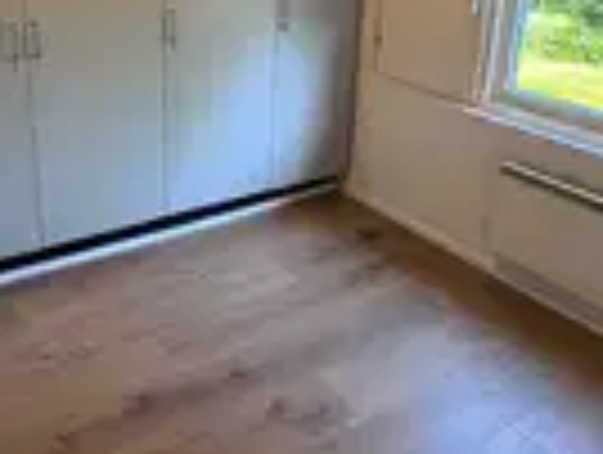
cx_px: 205
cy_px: 108
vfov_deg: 36.0
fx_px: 681
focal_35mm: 39
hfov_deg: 47.1
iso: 250
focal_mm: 2.22
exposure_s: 1/100
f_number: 2.2
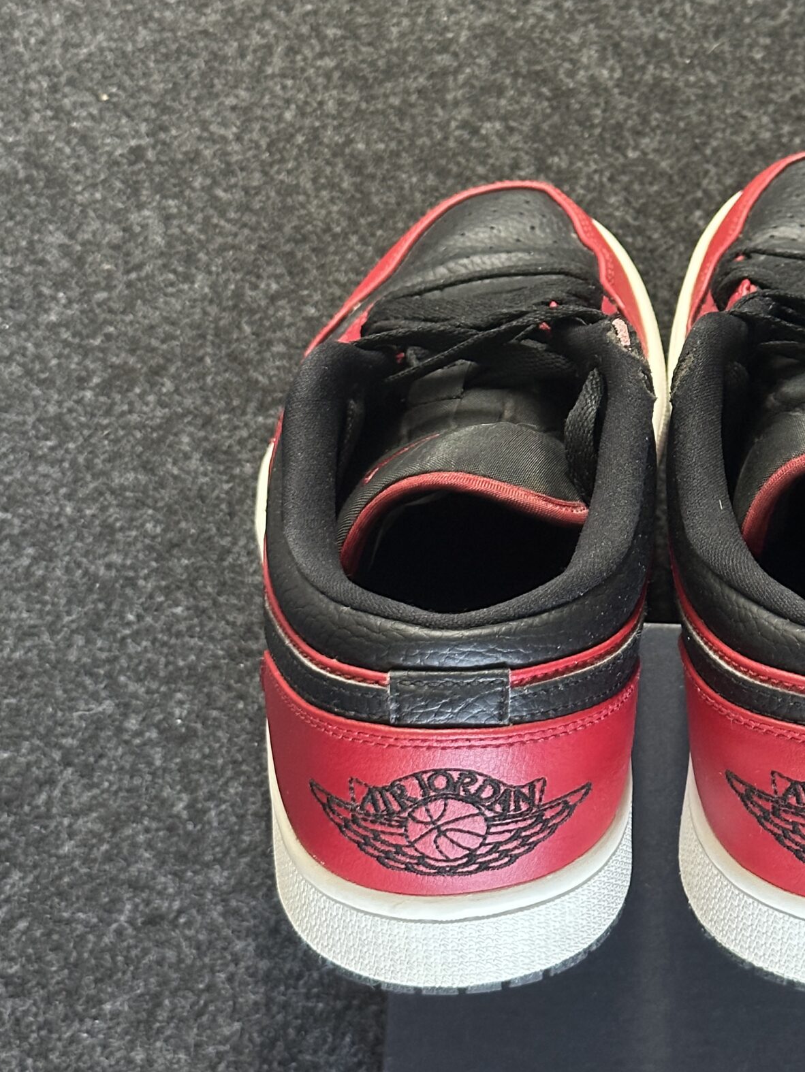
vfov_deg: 24.9
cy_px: 365
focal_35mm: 78
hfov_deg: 18.8
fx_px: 2418
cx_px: 621
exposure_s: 1/25
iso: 500
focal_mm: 6.86
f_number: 1.78
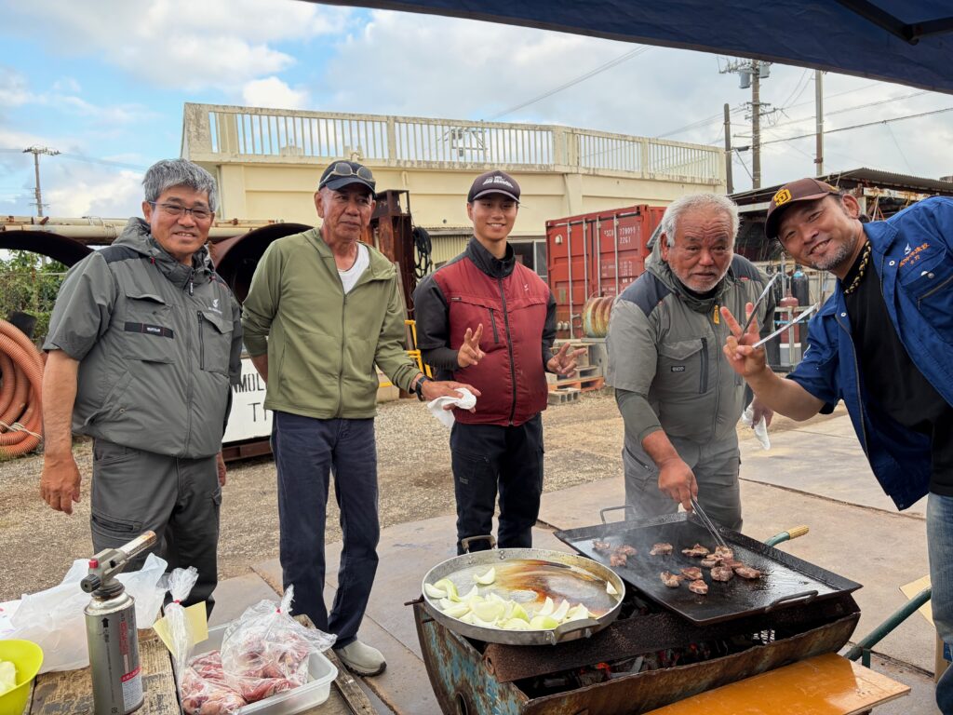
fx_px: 716
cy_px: 358
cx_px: 476
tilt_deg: -5.9
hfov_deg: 67.3
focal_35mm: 26
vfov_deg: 53.1
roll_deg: +3.2
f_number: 1.6
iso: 50
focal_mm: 5.96
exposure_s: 1/262
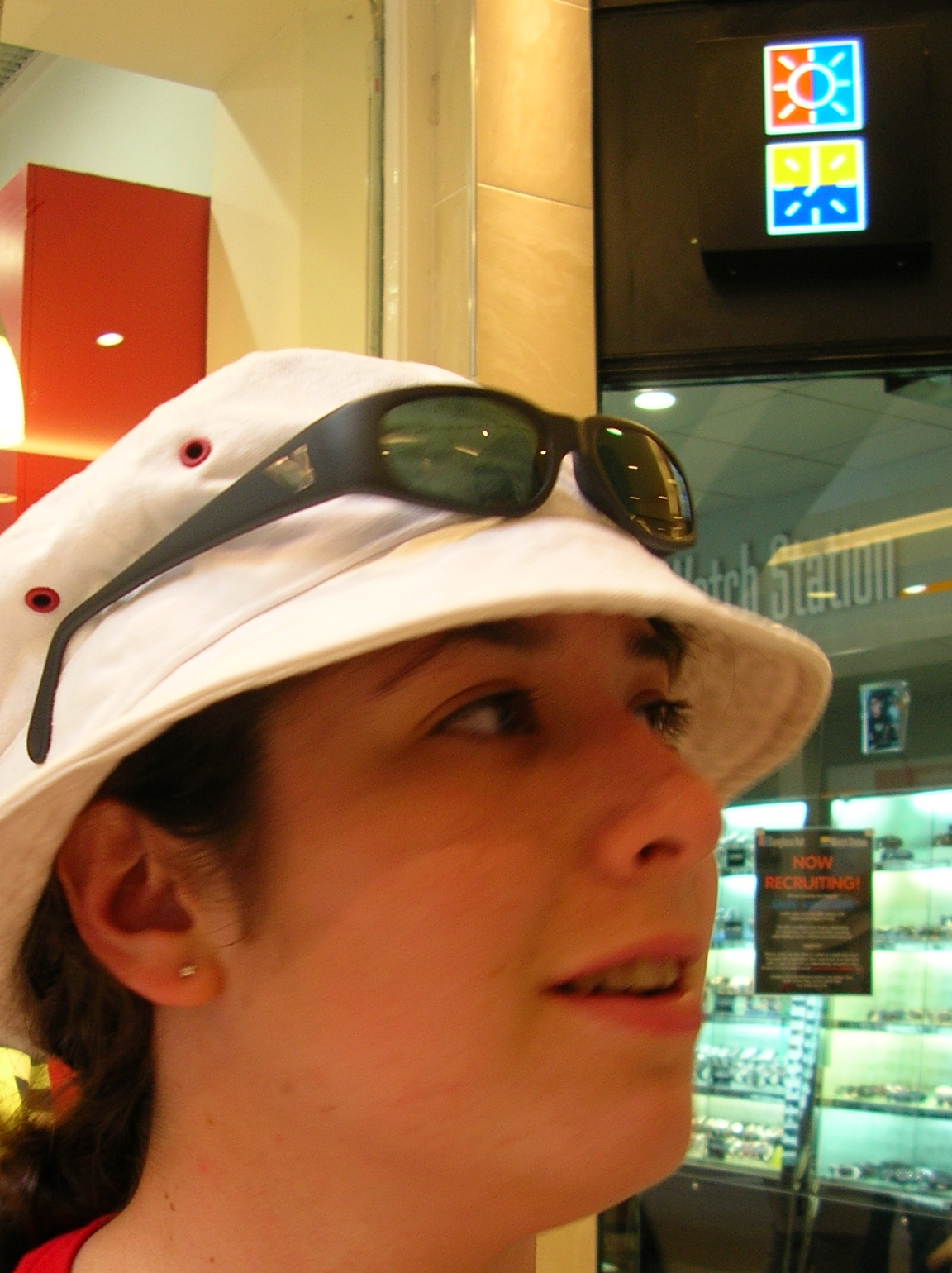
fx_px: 1910
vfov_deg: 36.6
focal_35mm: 52
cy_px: 792
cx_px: 350
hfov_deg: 27.9
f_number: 2.8
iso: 50
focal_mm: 5.8
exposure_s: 1/21.3
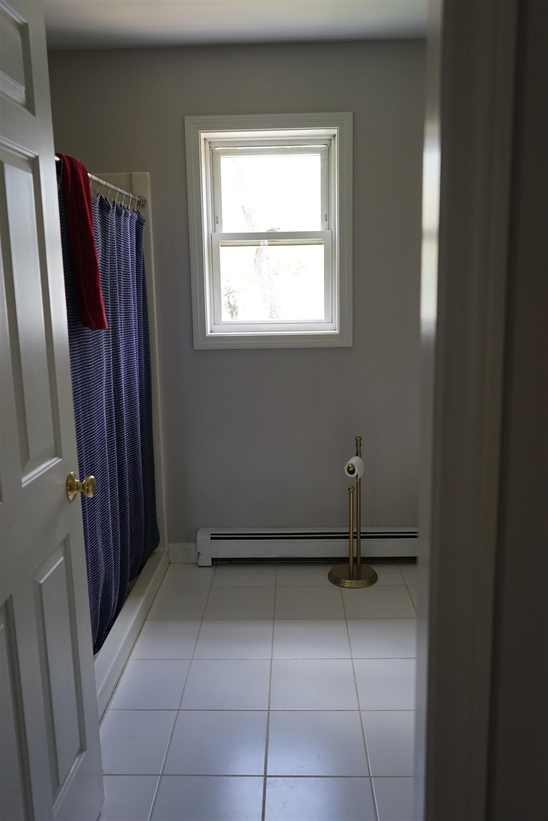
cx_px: 274
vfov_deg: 63.7
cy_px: 410
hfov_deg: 45.0
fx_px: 662
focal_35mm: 29
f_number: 4
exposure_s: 1/160
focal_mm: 29
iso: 1000
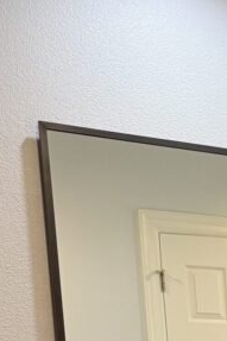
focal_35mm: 89
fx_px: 843
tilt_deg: -5.4
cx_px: 424
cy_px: 474
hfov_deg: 13.5
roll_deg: +2.4
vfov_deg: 20.4
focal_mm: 6.76
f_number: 1.78
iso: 100
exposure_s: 1/120
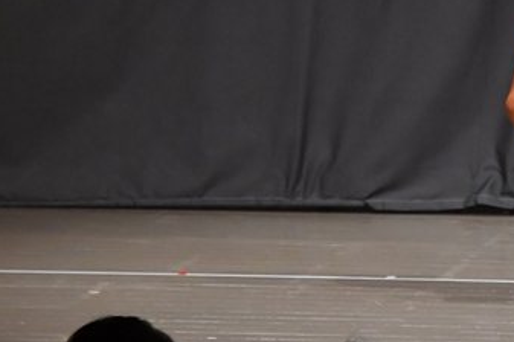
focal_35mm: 552
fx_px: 7874
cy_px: -40
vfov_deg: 2.5
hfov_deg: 3.7
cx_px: 564
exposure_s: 1/400
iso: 6400
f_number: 5.6
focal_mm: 160
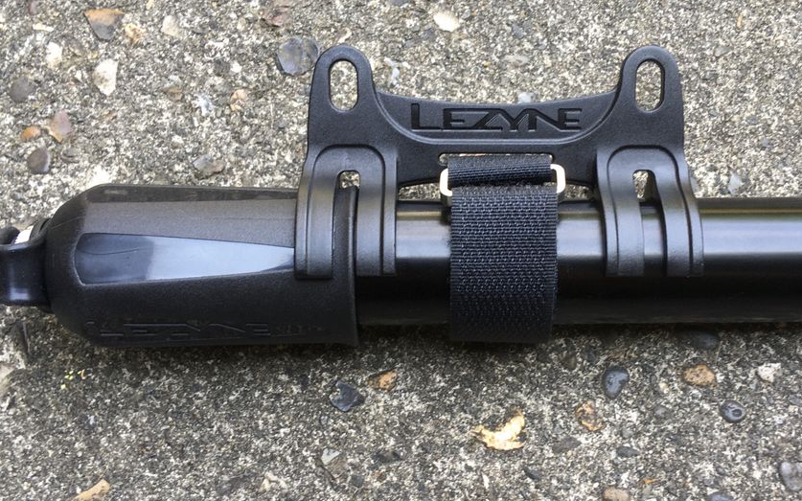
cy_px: 307
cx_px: 461
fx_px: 1027
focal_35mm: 47
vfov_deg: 27.3
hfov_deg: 42.5
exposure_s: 1/50
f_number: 2.2
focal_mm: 4.15
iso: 32
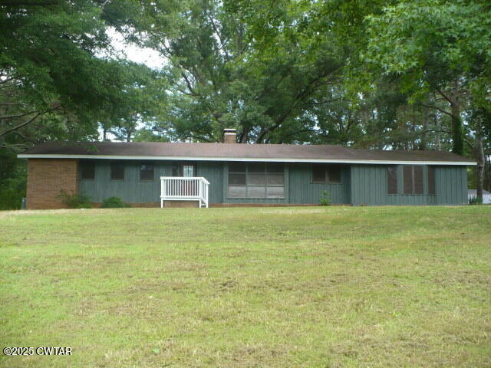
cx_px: 246
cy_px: 184
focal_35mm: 37
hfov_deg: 50.1
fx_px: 525
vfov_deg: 38.7
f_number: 2.8
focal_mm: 6.1
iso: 100
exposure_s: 1/100
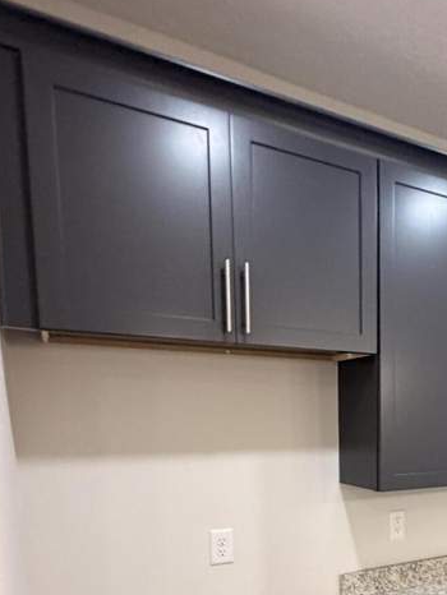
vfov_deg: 52.9
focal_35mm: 32
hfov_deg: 40.2
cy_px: 479
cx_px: 418
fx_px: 550
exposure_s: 1/60
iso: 320
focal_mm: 2.22
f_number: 2.2
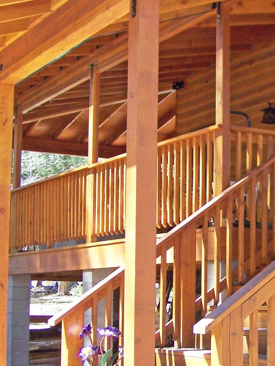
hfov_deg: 17.9
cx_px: 254
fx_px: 858
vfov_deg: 24.1
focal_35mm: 81
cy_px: 192
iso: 64
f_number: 2.8
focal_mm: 6.3
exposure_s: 1/80
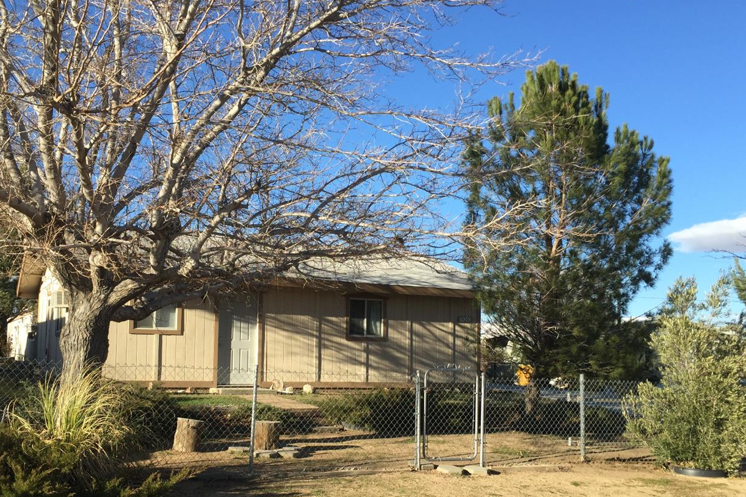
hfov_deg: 51.7
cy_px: 301
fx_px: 767
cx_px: 326
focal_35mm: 37
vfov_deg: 35.8
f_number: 2.2
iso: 32
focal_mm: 4.15
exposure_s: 1/1068
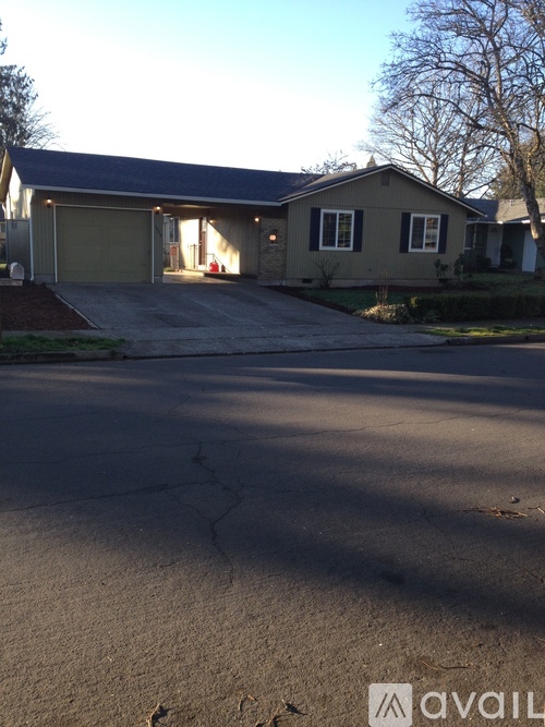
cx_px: 272
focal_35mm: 35
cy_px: 364
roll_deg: +0.8
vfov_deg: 52.6
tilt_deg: -7.2
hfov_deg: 40.7
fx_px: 735
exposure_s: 1/365
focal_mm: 4.28
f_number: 2.4
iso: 50
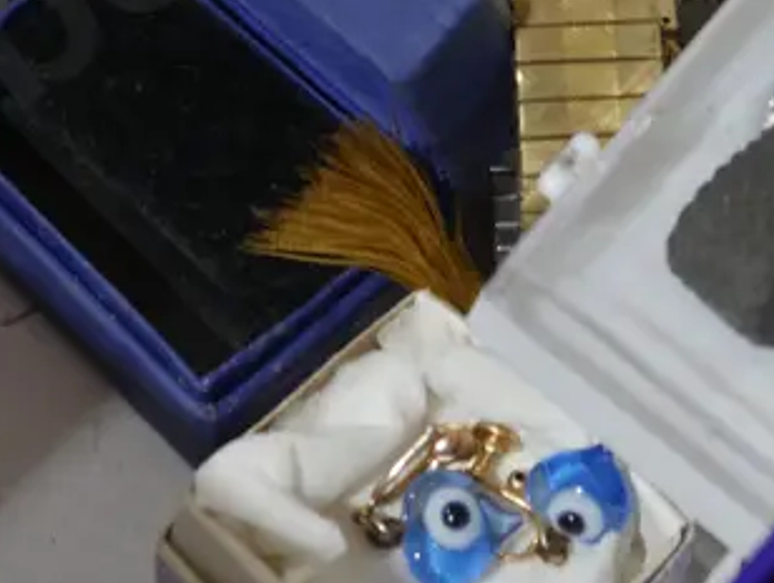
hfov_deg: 11.9
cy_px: -351
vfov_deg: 8.7
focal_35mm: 166
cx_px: 540
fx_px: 3717
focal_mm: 25
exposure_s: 1/60
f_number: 5.3
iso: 400
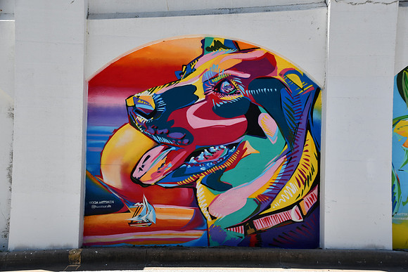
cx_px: 204
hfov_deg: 41.1
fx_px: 544
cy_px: 136
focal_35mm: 48
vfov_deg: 28.1
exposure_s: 1/250
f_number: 8
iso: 100
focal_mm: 32
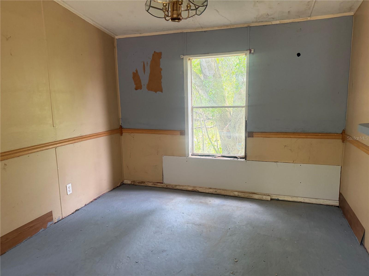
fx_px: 256
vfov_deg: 56.8
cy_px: 138
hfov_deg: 71.6
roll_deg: +1.8
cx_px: 184
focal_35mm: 24
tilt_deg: -10.3
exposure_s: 1/62
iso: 200
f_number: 1.78
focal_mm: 6.76
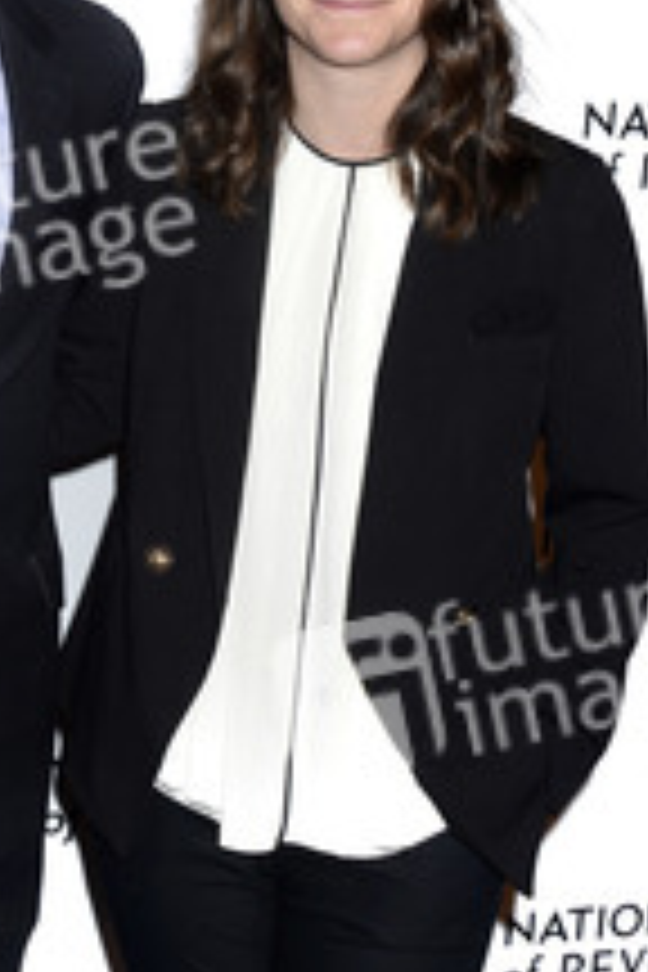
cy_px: 454
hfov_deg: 15.2
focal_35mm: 89
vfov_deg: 22.9
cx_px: 97
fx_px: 2403
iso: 800
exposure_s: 1/250
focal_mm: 48
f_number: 6.3
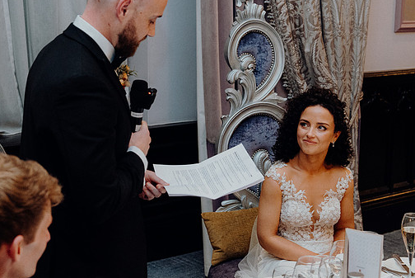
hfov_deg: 29.2
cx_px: 224
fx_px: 796
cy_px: 131
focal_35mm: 69
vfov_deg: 19.8
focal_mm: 40
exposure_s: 1/160
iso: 2500
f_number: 3.5
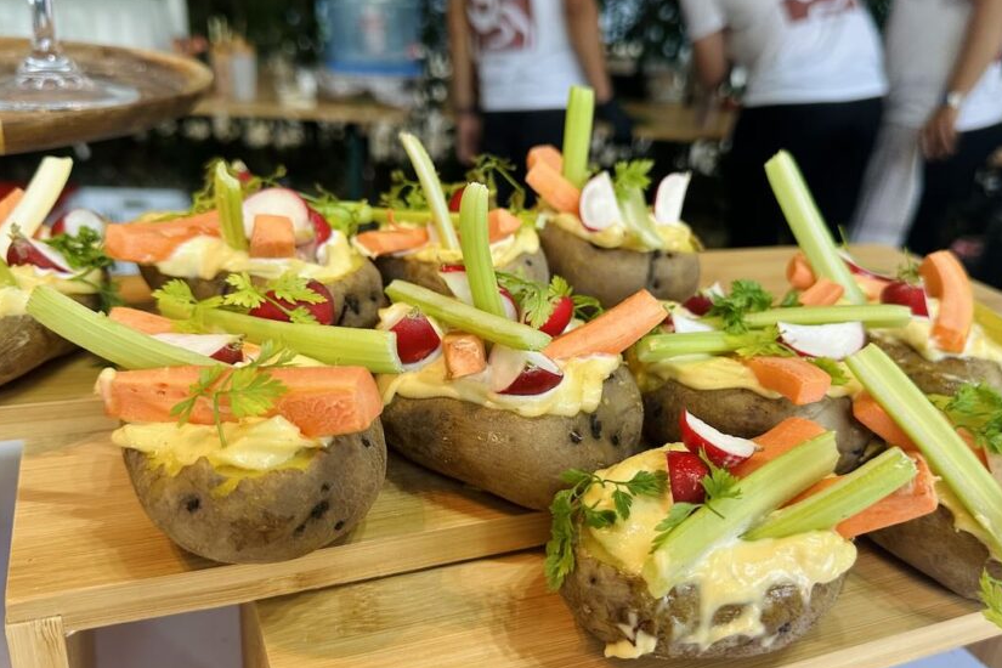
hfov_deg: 60.3
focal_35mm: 31
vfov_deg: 42.3
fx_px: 863
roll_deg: -2.6
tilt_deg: -24.1
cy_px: 363
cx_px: 520
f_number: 1.78
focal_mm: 6.86
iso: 160
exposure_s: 1/100
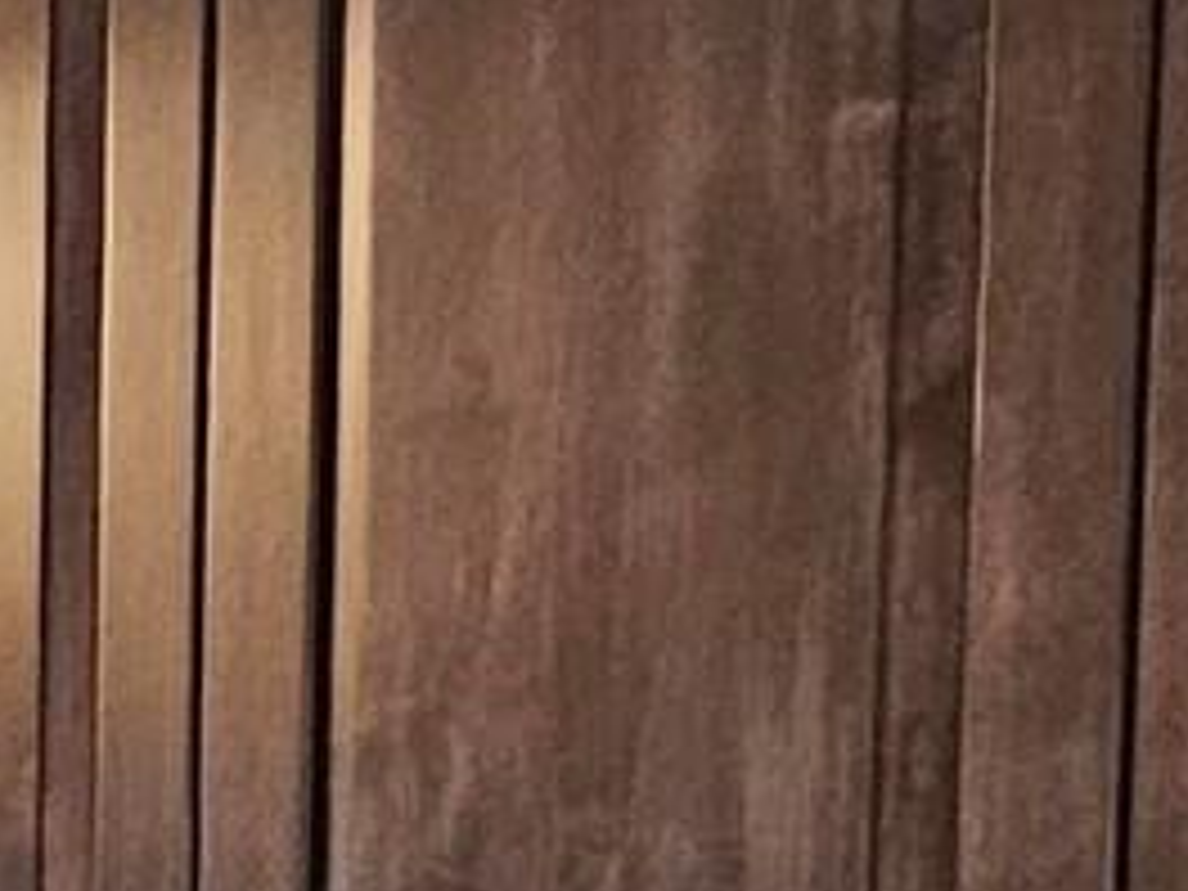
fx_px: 3466
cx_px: -1134
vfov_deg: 11.8
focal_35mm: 101
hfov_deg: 15.7
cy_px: 2151
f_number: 2.2
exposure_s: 1/30
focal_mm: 2.2
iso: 320
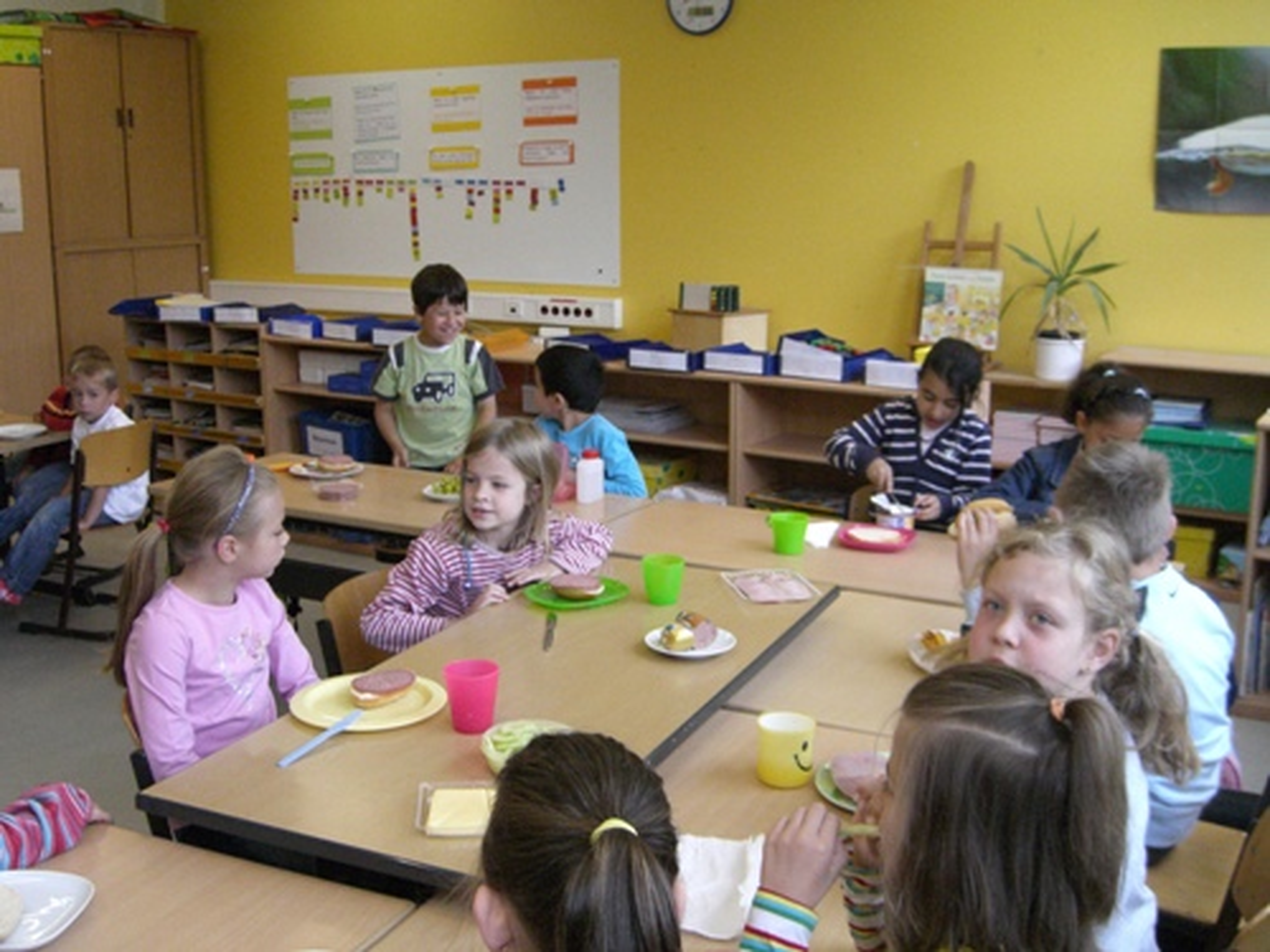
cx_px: 635
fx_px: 1394
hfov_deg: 49.0
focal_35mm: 38
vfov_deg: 37.7
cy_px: 476
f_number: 2.8
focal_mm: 7.9
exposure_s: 1/250
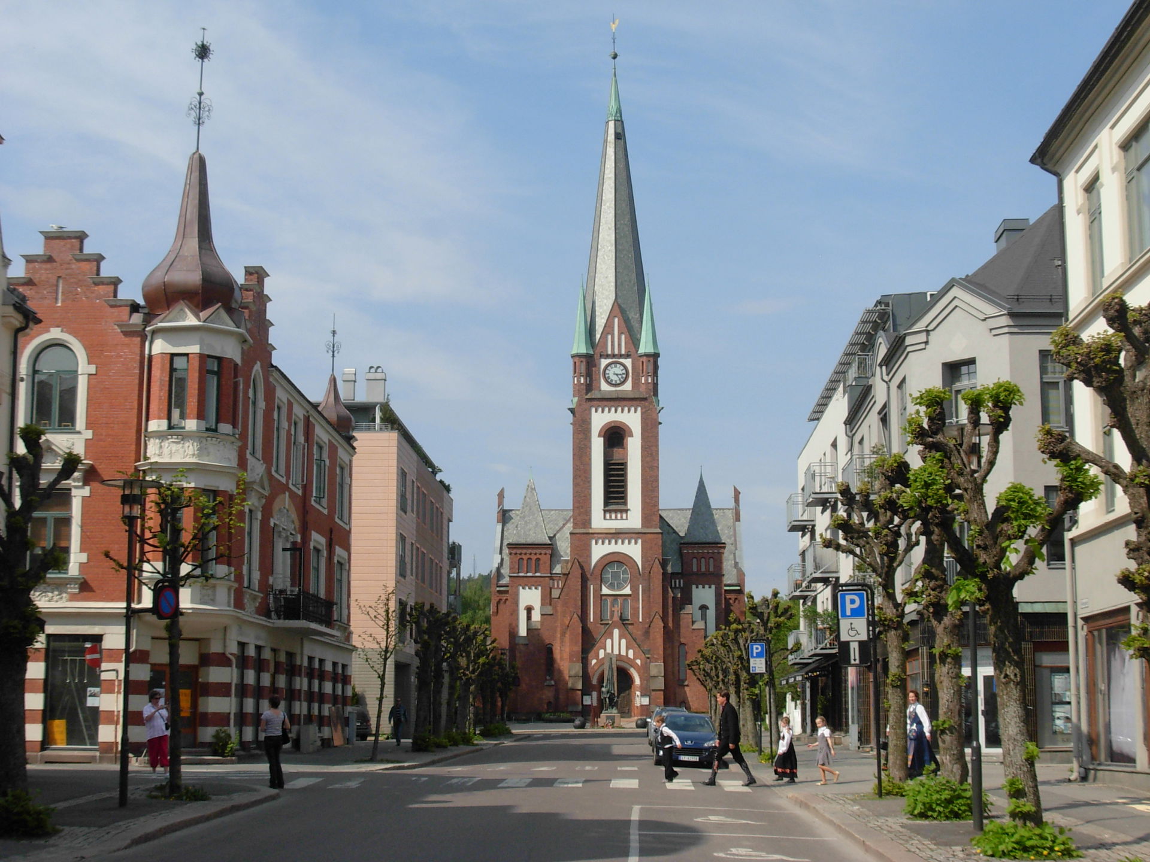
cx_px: 575
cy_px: 431
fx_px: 1927
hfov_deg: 33.2
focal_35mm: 58
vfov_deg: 25.2
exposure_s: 1/558
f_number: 5.6
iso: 79
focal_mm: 9.5
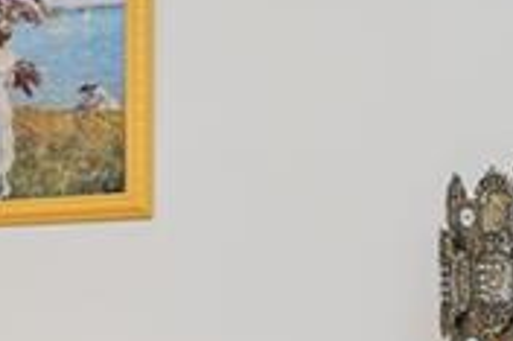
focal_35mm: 93
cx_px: -291
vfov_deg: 14.4
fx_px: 1324
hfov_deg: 18.9
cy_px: 350
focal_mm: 16
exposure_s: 1/50
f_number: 5
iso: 100
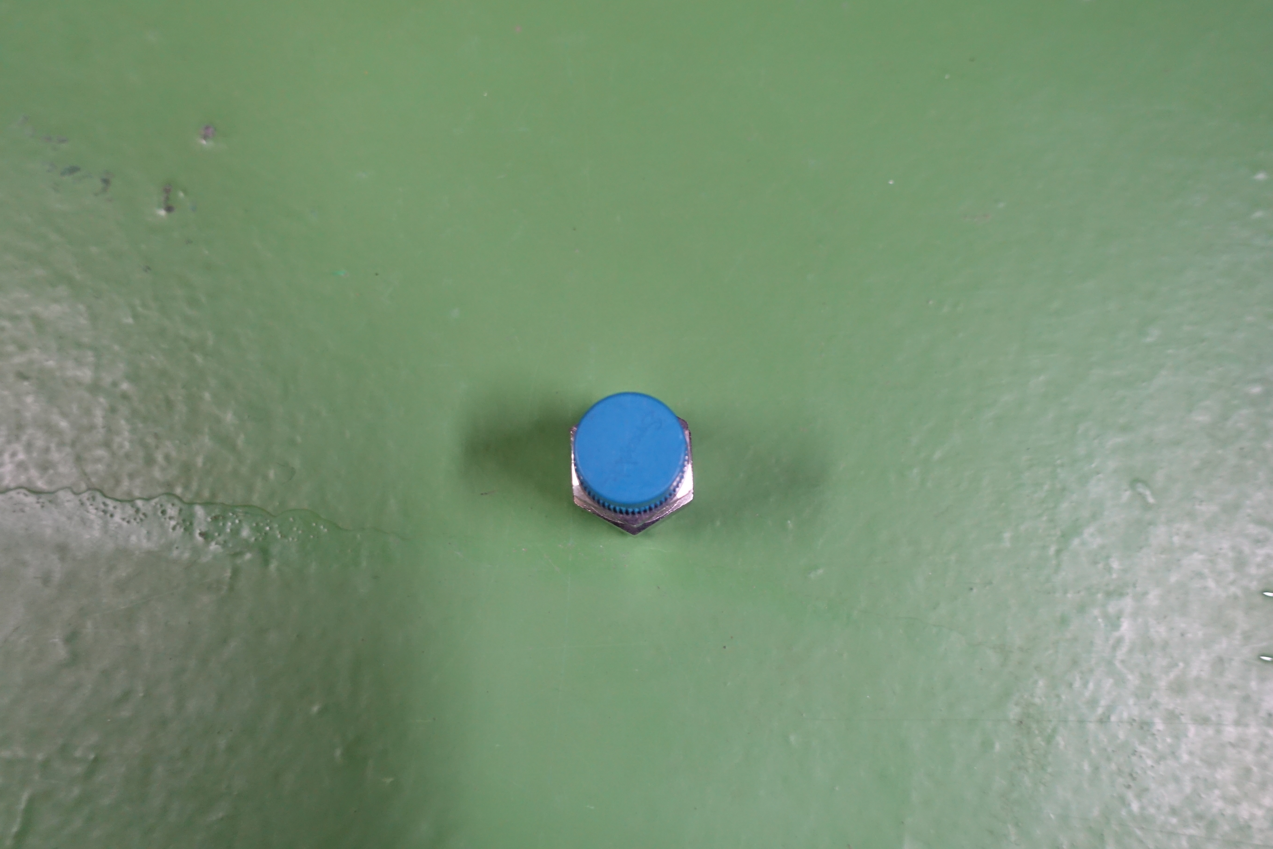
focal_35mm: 31
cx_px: 636
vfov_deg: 42.3
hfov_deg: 60.3
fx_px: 1096
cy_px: 424
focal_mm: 11.22
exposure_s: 1/40
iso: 640
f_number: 2.5
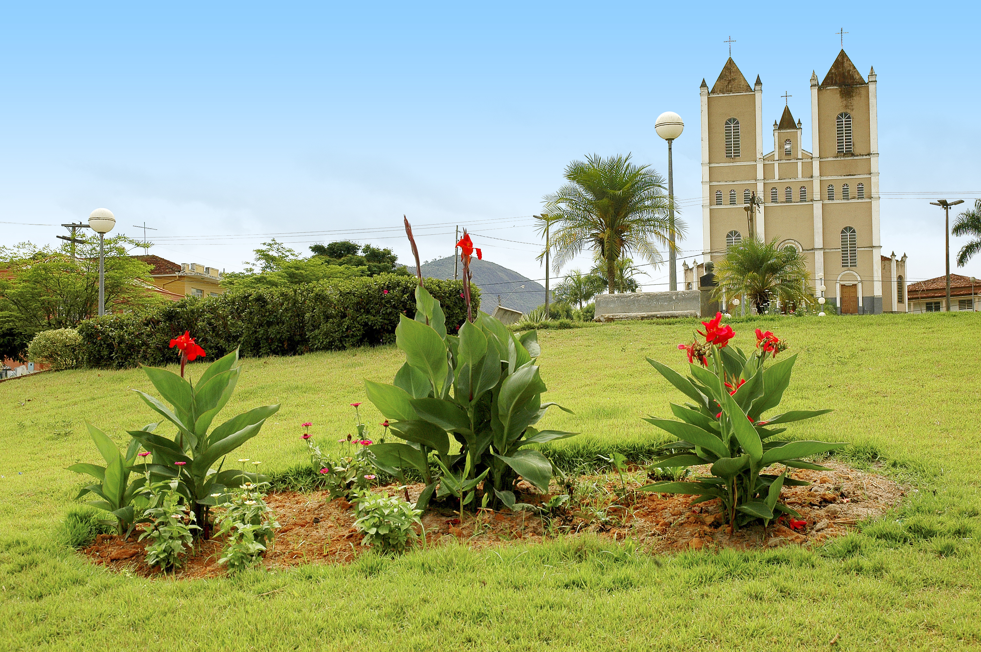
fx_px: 1266
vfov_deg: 28.9
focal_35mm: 46
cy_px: 326
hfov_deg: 42.4
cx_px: 490
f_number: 11
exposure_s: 1/350
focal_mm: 31
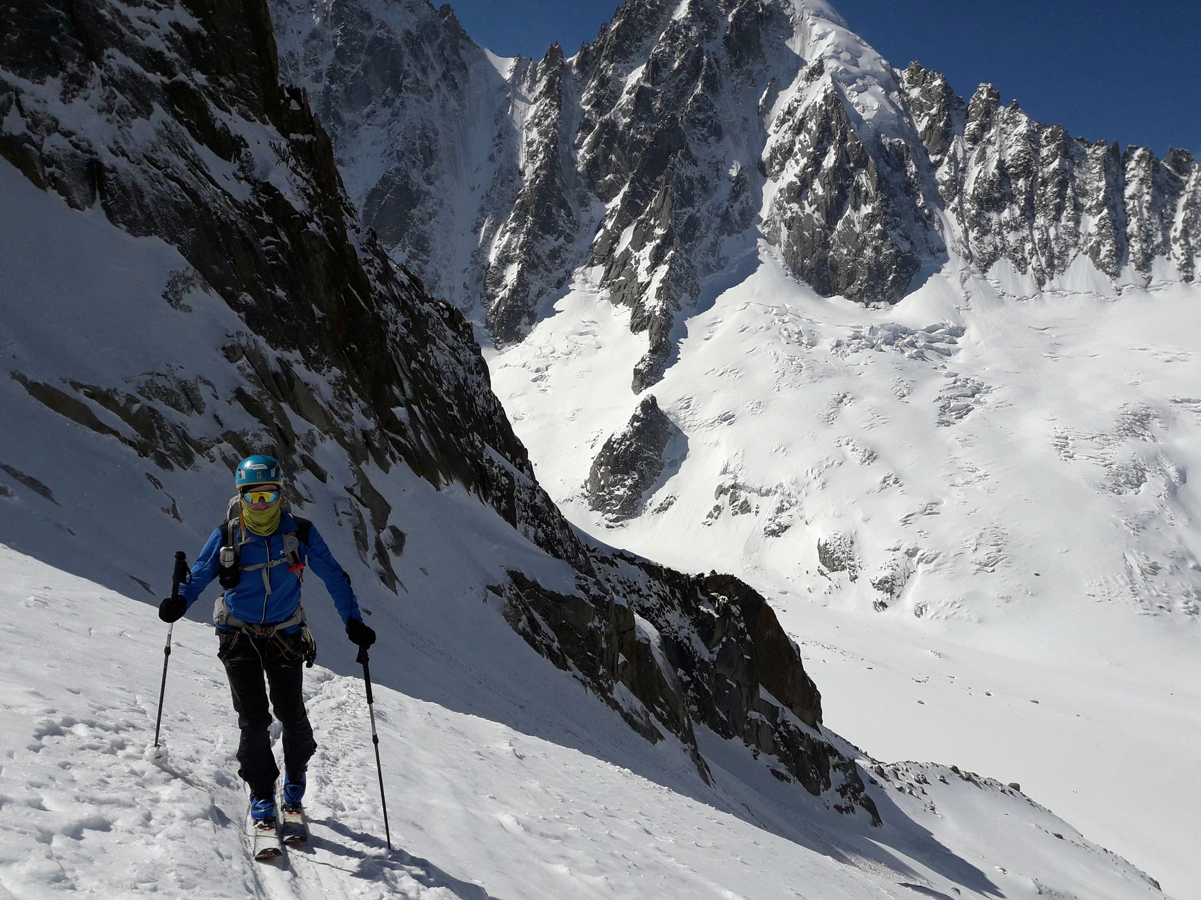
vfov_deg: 46.8
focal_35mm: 30
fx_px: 1041
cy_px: 440
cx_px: 623
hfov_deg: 60.0
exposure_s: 1/7519
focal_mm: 3.7
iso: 40
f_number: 1.9
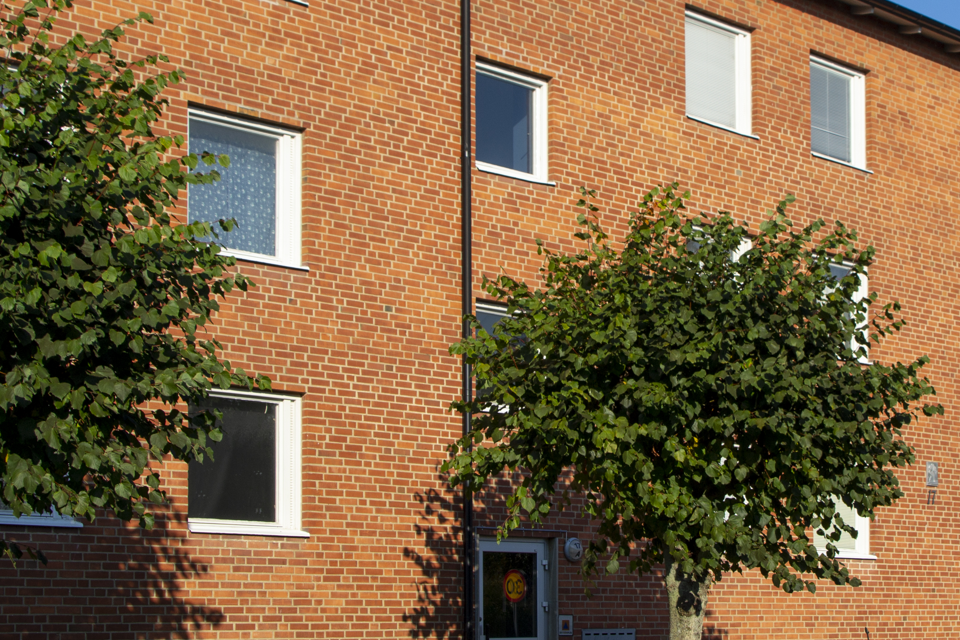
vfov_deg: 20.9
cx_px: 650
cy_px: 258
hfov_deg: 30.7
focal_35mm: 65
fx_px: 1733
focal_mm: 26
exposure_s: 1/250
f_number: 8
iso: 100
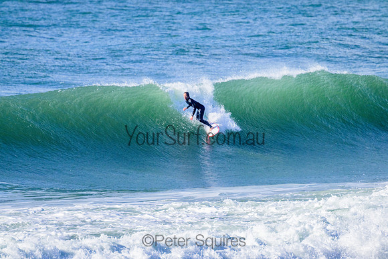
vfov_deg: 1.7
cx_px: 194
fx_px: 8624
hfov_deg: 2.6
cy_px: 130
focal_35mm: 800
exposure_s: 1/2000
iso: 1800
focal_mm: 800
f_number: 11
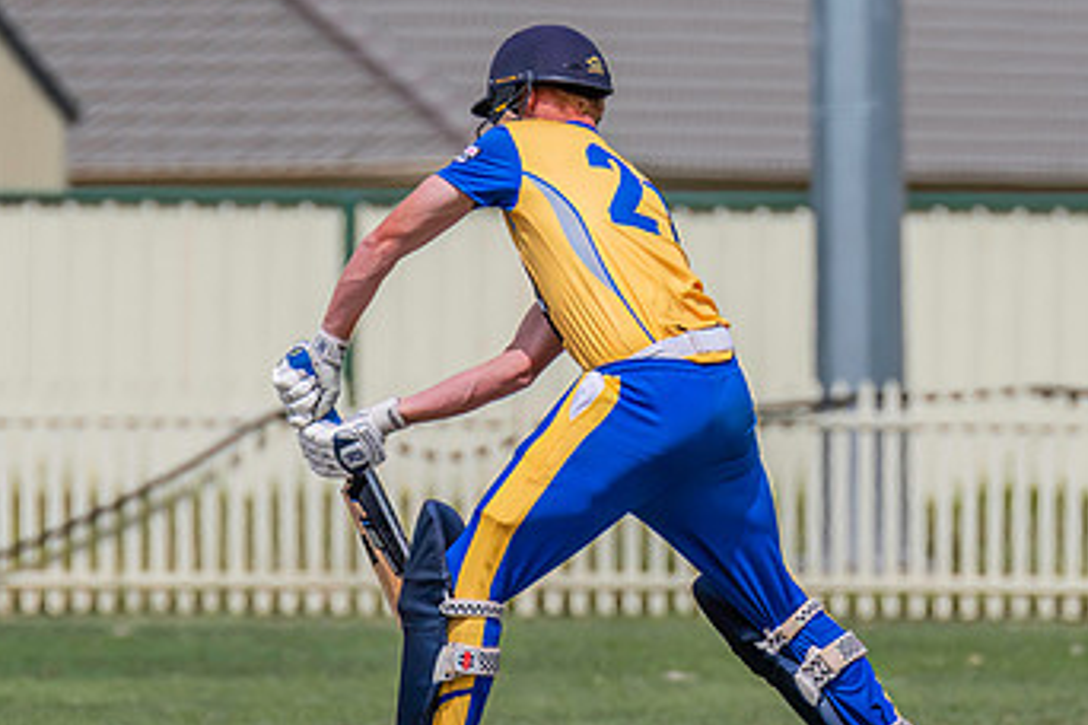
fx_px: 32305
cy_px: 278
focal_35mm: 1069
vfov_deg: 1.3
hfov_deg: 1.9
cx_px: 805
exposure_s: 1/2500
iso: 800
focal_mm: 600
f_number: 9
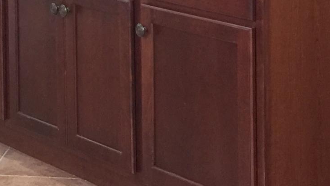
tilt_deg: -3.3
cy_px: -138
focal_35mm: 130
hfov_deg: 16.4
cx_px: 55
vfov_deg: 9.0
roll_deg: +0.2
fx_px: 1137
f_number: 2.2
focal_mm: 4.15
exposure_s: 1/15
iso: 125
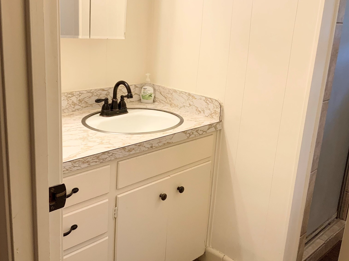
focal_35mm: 39
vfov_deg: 36.8
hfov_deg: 47.9
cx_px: 173
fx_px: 393
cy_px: 115
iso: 64
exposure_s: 1/120
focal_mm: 3
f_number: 1.8
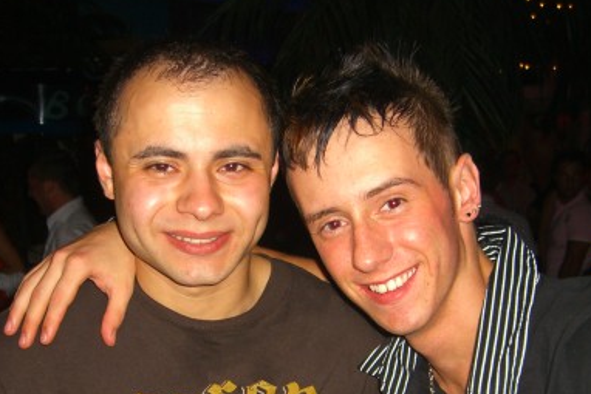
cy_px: 326
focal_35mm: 62
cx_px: 285
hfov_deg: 32.4
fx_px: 1018
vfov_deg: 21.6
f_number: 2.8
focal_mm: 7.9
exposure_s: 1/60
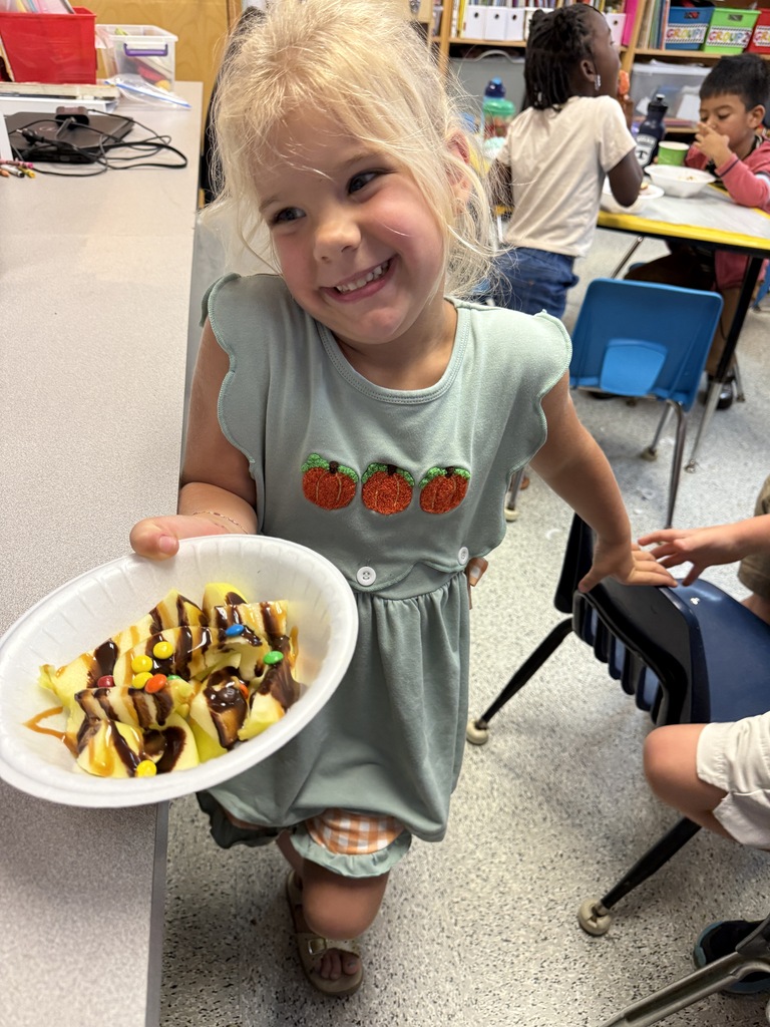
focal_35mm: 24
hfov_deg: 56.8
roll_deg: -4.9
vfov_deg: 71.6
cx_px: 385
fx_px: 712
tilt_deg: -36.9
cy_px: 514
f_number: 1.78
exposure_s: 1/60
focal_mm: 6.76
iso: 250
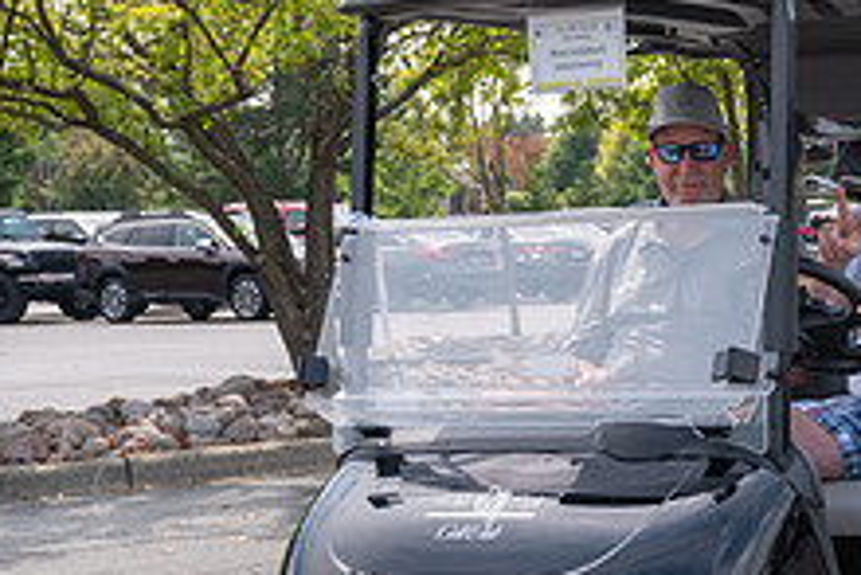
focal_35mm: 100
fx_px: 2393
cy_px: 430
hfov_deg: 19.5
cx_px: 963
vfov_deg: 13.7
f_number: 5
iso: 250
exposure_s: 1/1250
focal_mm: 38
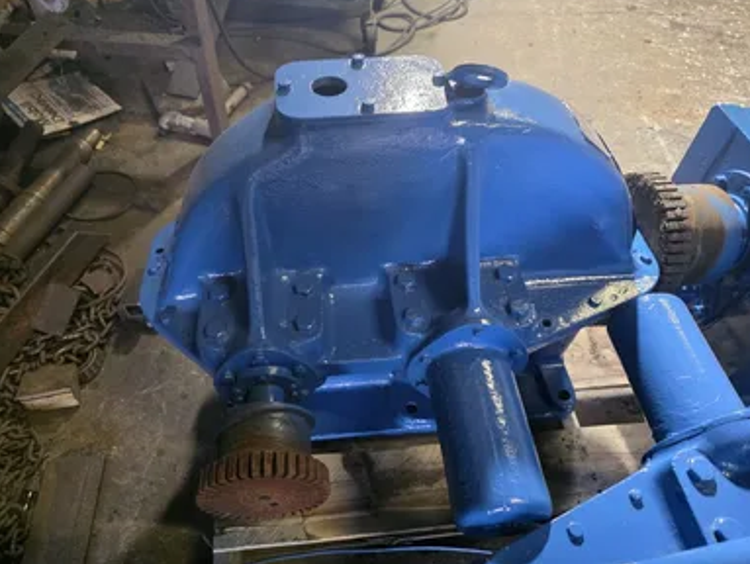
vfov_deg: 56.9
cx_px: 370
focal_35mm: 24
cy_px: 280
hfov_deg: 71.5
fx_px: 520
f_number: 1.7
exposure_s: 1/120
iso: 1600
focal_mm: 6.3
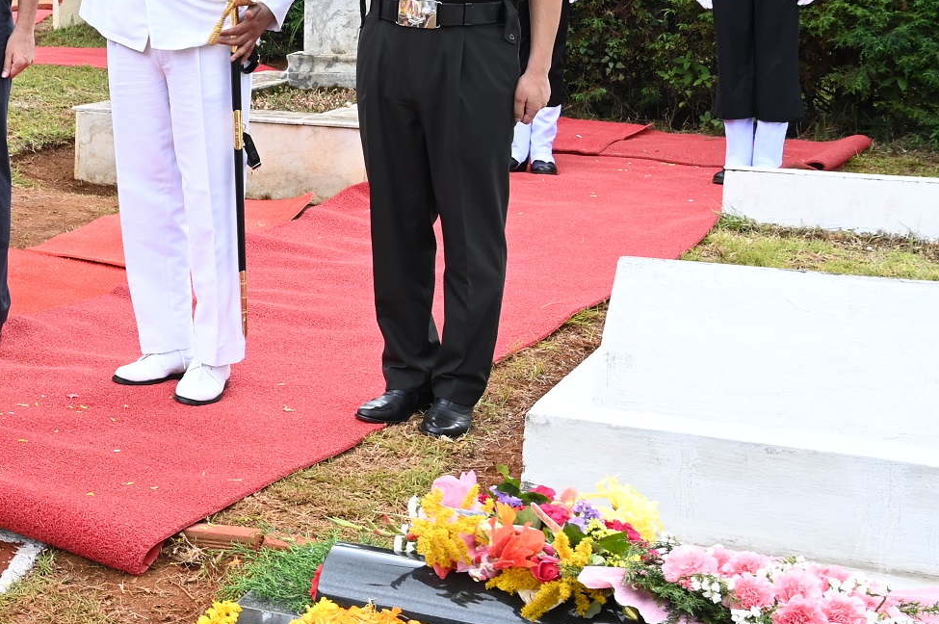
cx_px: -201
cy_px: 169
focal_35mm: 73
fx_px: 1908
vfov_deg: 18.5
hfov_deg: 24.8
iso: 250
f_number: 8
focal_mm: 29.5
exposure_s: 1/125
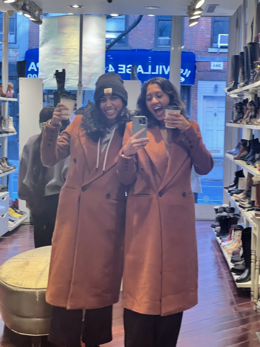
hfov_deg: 19.2
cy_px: 174
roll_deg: -2.5
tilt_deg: -3.4
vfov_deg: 25.3
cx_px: 130
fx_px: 770
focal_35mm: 77
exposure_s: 1/60
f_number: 2.8
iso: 250
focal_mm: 9
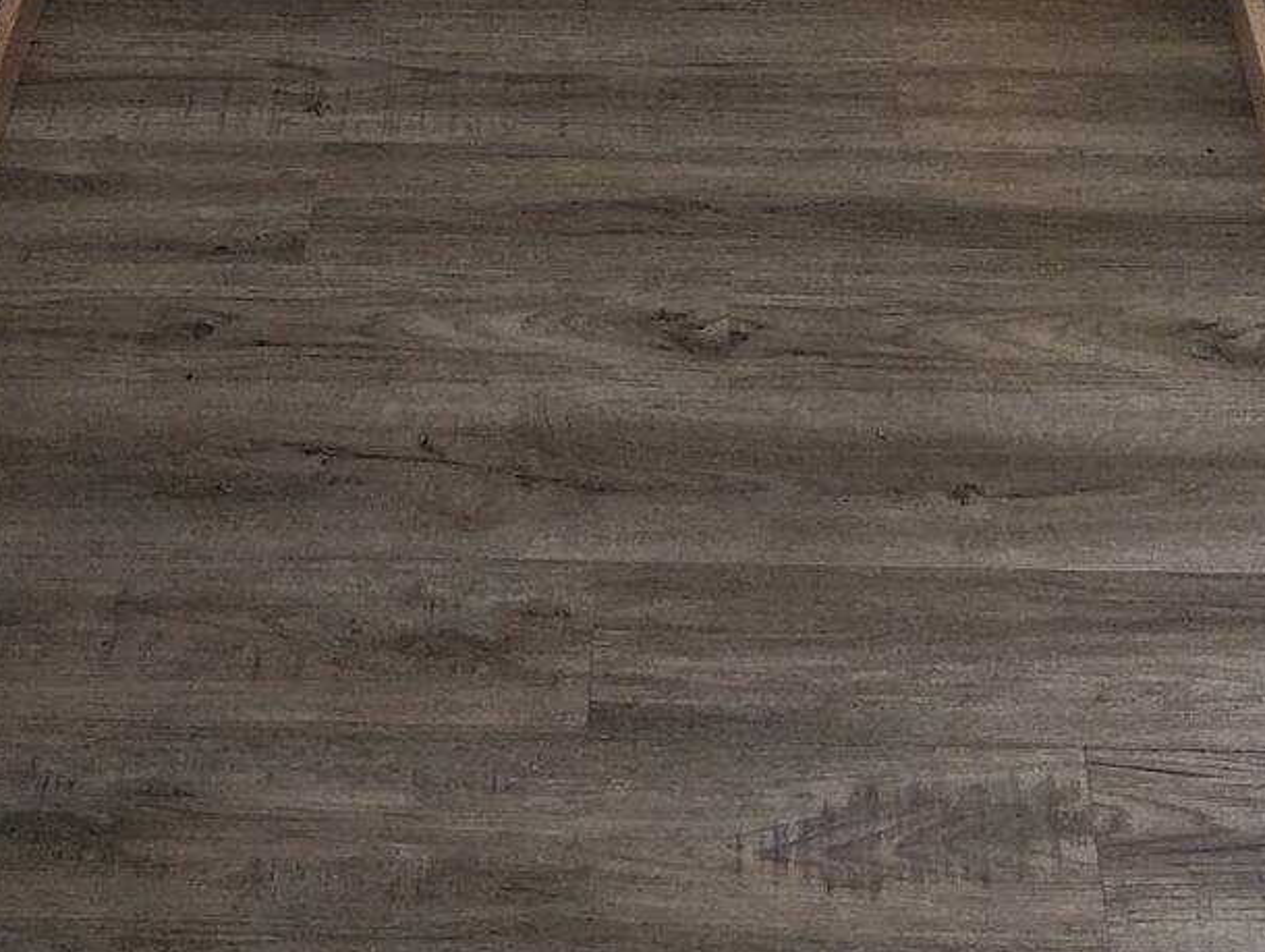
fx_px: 4317
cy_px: -1230
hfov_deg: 16.7
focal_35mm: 118
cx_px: 510
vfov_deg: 10.9
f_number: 1.8
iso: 547
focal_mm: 5.56
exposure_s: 1/60
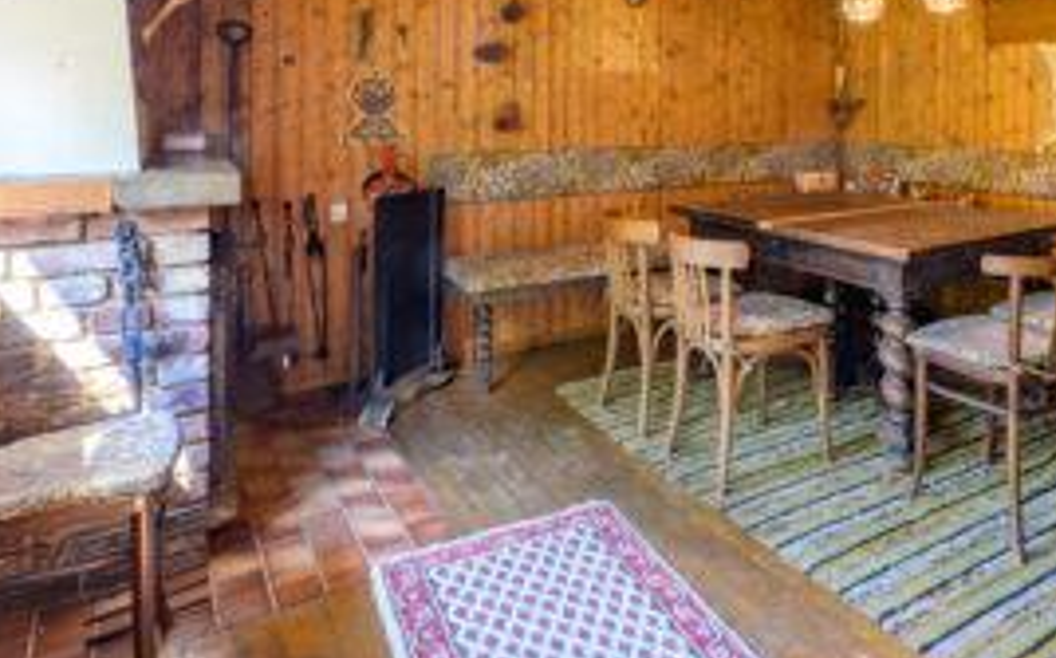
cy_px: 79
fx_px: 748
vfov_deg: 43.8
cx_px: 757
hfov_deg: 67.2
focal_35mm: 26
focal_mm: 14
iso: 200
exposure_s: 1/5
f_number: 9
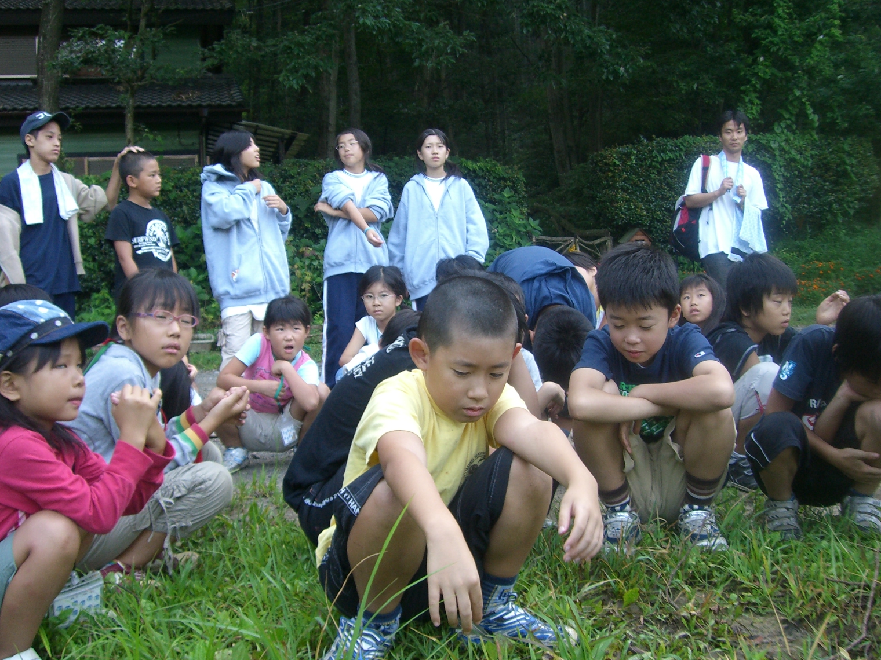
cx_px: 450
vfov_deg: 36.0
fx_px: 1018
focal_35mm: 40
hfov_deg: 46.8
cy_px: 323
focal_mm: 6.2
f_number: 2.7
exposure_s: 1/100
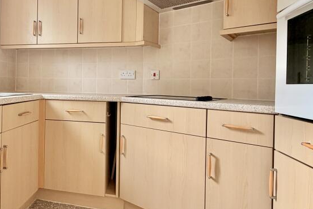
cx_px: 88
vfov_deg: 47.7
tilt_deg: +1.2
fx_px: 235
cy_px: 85
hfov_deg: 64.4
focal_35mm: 27
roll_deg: -0.2
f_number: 2.2
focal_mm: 2.22
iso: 100
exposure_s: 1/121
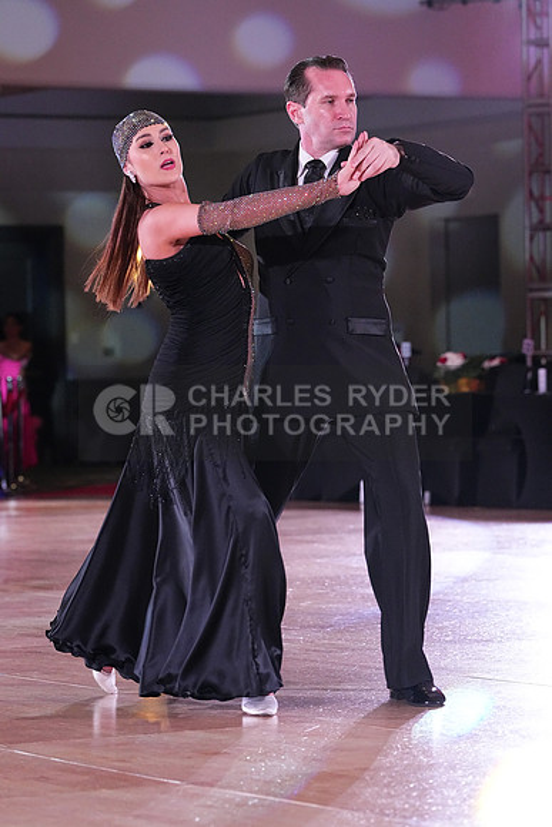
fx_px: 3471
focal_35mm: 151
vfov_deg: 13.6
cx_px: 276
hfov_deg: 9.1
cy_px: 414
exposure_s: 1/320
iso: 8000
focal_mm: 151
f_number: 5.6
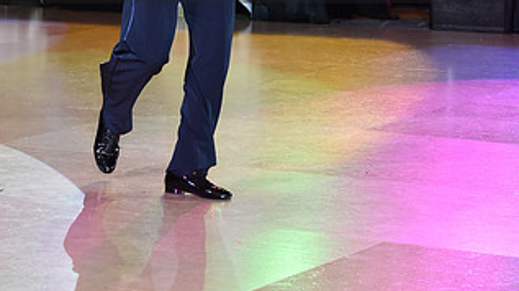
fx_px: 2586
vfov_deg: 6.4
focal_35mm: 188
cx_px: 207
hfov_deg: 11.5
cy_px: -51
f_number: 5
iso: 2500
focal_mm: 98
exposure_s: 1/400
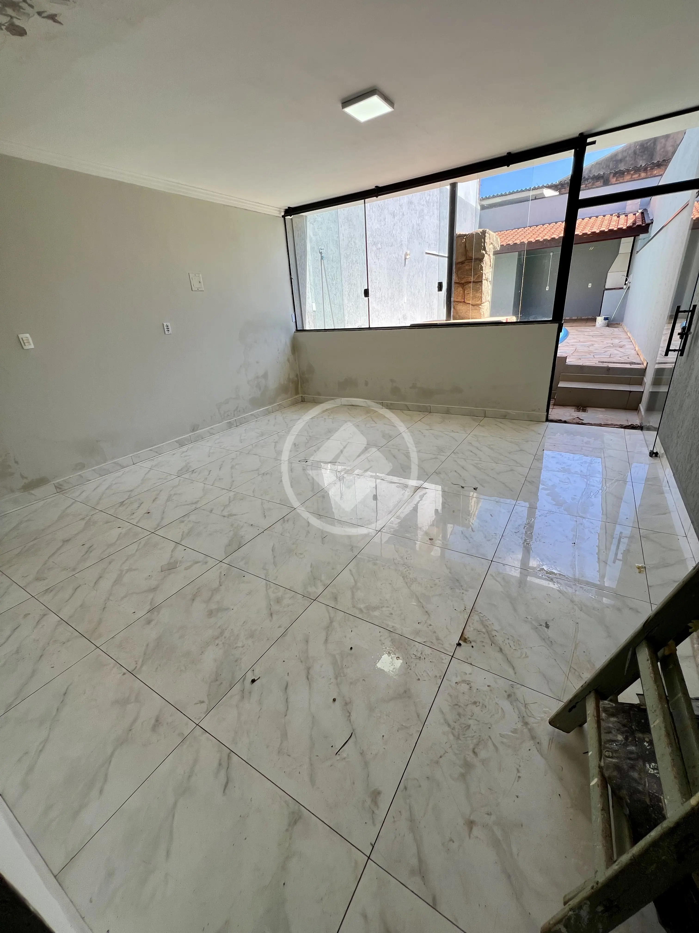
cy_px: 466
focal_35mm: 13
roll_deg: +4.1
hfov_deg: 89.9
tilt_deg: -23.3
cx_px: 350
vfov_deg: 106.2
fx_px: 350
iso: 32
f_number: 1.8
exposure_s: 1/272
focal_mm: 1.57
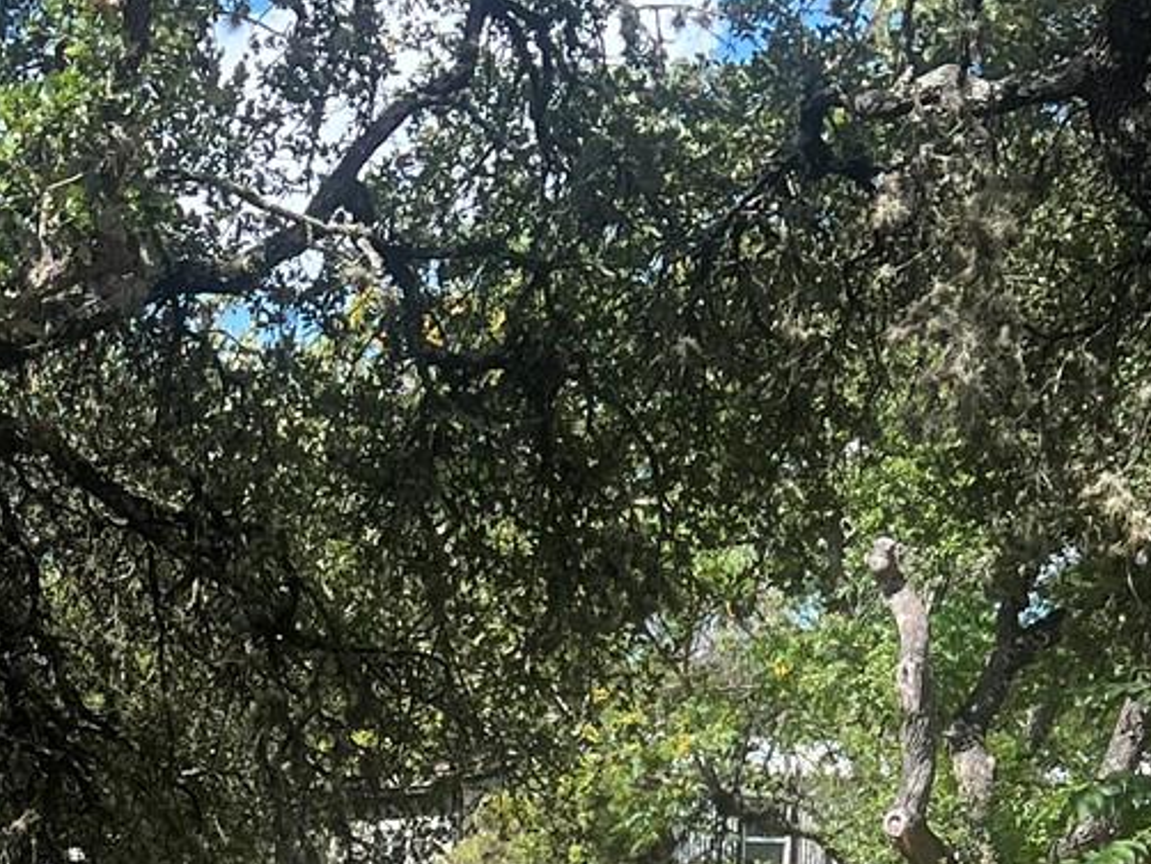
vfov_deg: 13.6
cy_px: 1054
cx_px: -7
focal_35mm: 106
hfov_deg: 18.1
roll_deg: -1.1
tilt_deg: -2.7
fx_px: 3526
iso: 50
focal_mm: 5.7
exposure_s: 1/1344
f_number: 1.5
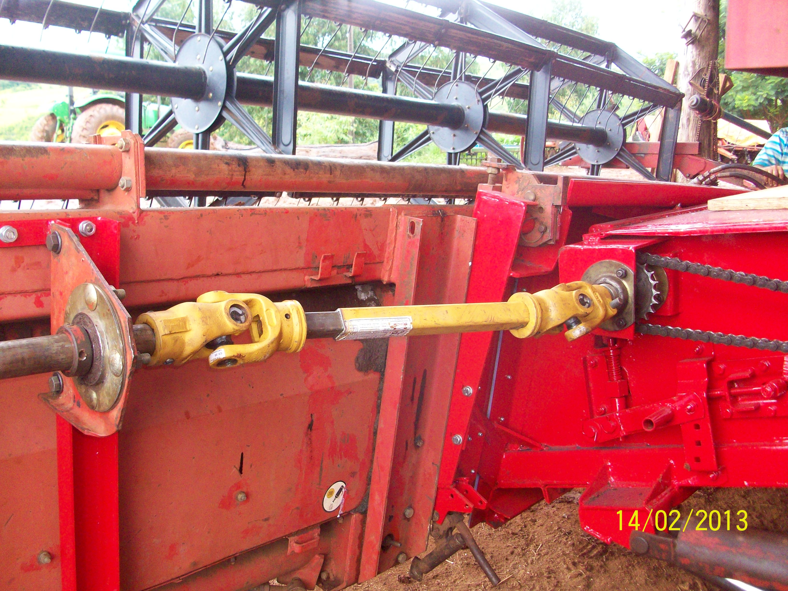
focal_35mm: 34
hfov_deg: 54.0
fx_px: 774
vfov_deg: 41.8
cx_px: 394
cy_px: 296
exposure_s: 1/102
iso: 160
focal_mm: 5.7
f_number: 2.8
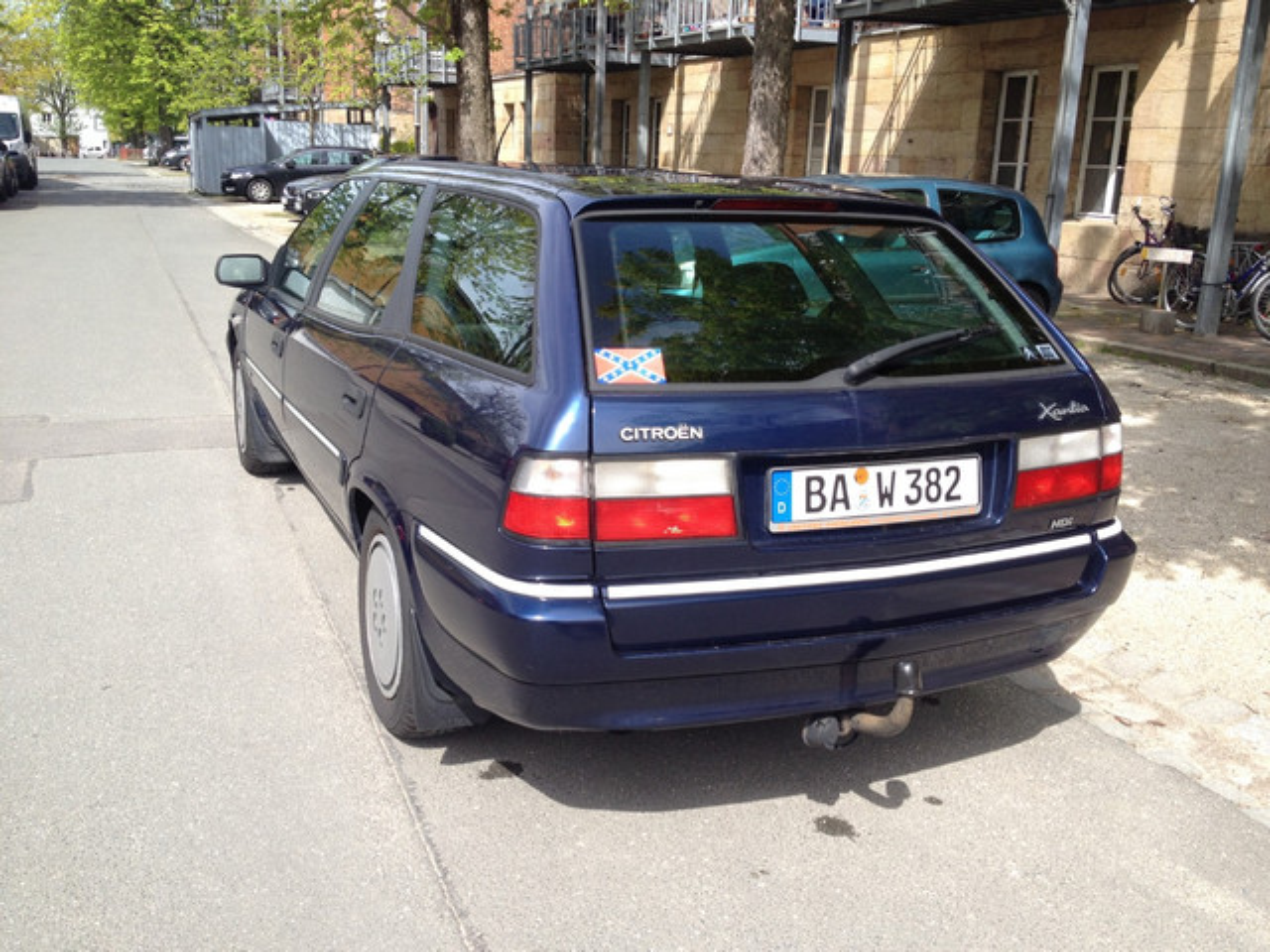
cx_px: 635
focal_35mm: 35
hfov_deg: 52.6
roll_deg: -3.1
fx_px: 1284
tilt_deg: -20.0
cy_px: 476
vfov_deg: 40.7
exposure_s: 1/593
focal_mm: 4.28
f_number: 2.4
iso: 50
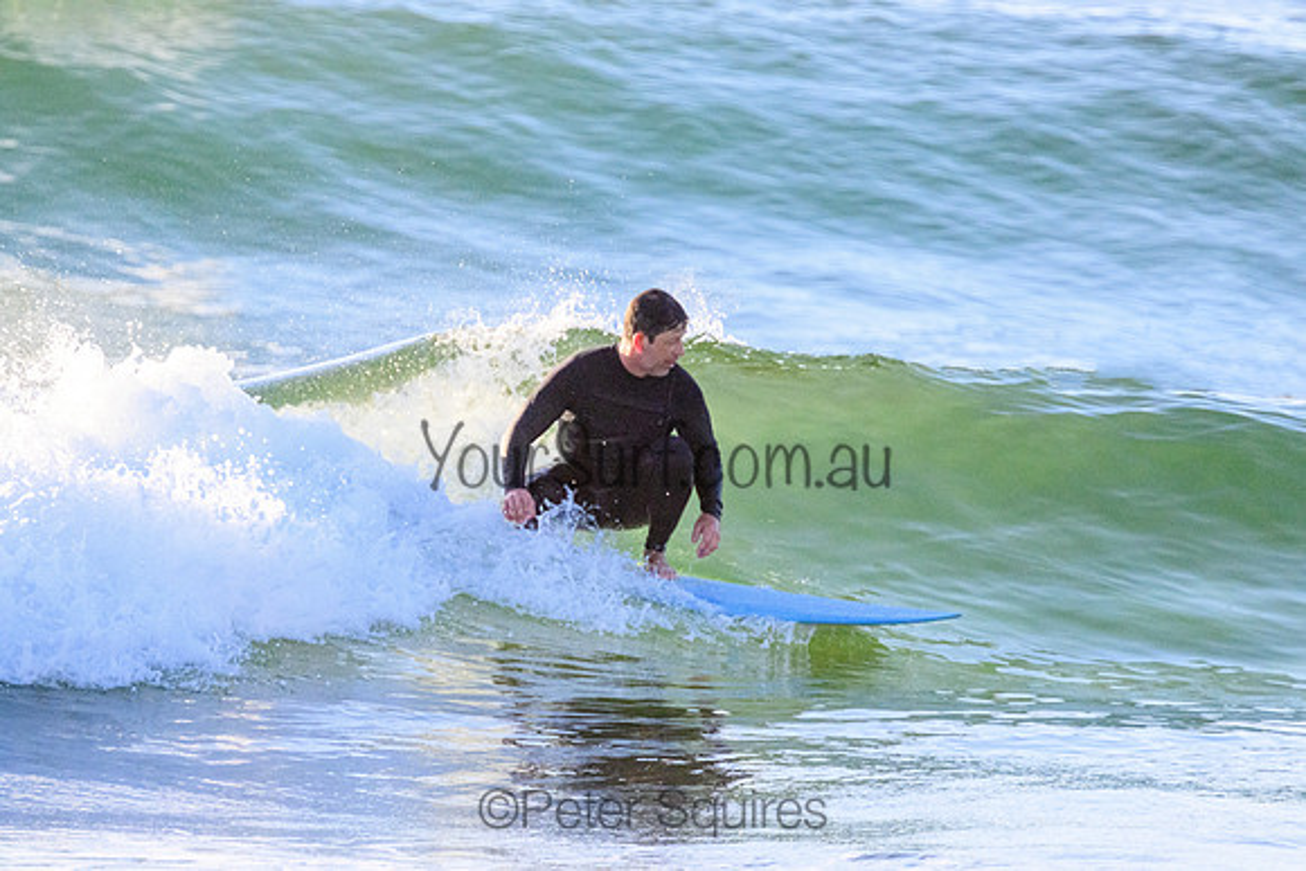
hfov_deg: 2.6
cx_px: 653
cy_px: 436
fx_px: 29028
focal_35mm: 800
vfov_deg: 1.7
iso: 5600
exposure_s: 1/2000
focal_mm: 800
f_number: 11
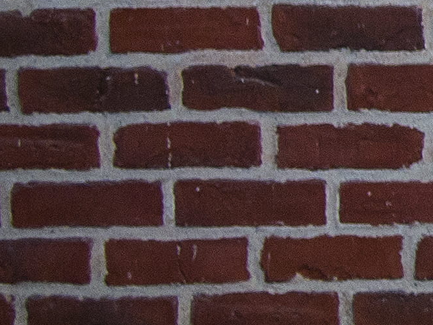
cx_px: 1224
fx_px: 3028
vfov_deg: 6.1
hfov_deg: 7.4
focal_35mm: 242
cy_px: -207
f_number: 1.8
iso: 200
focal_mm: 20
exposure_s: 1/80
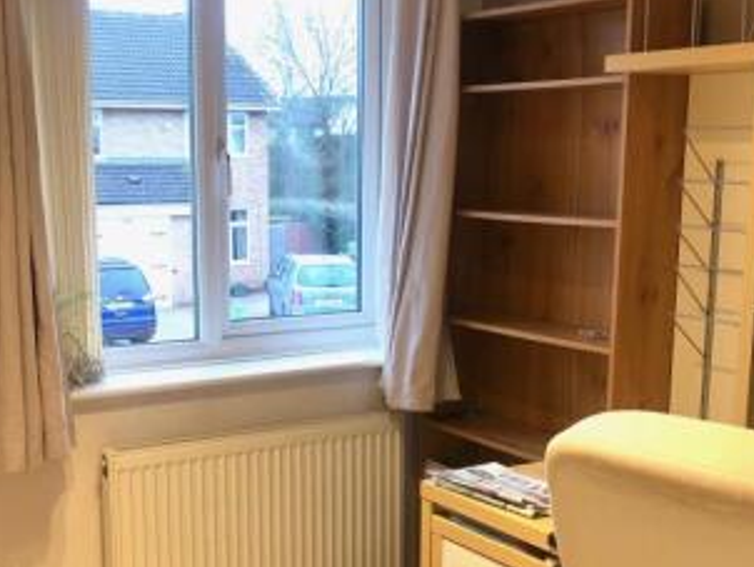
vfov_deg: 26.8
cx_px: 311
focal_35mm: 54
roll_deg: +1.0
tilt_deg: -11.4
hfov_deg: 35.4
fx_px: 1177
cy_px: 401
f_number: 1.8
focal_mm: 4
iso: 40
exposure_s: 1/17
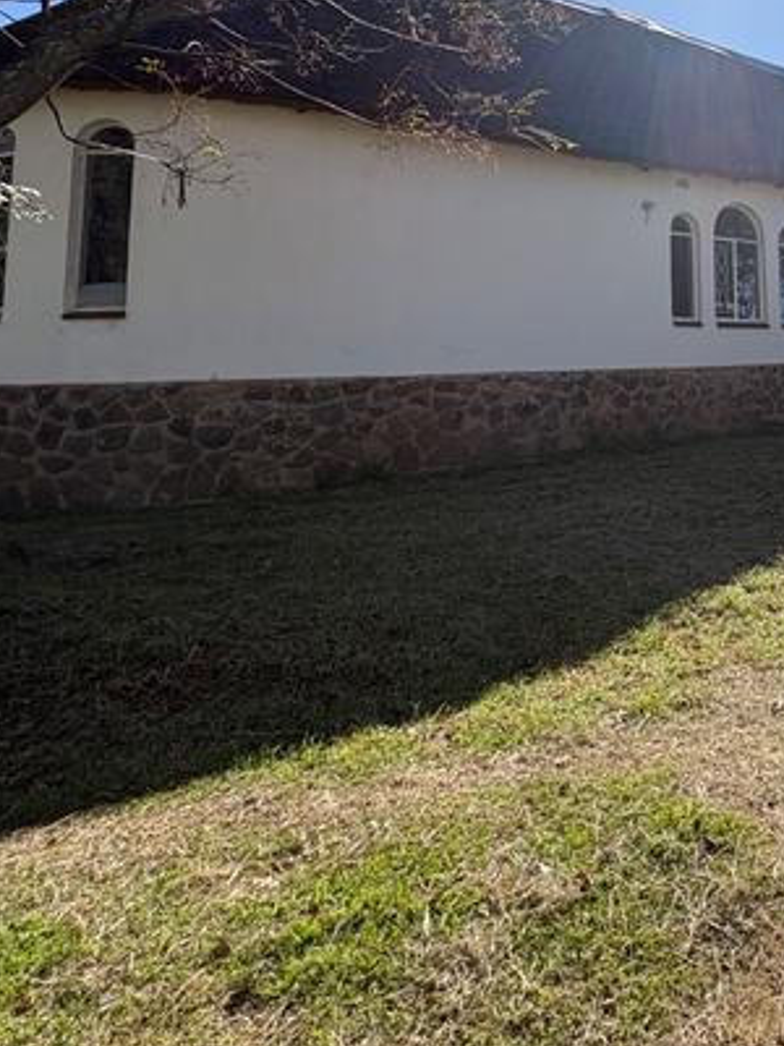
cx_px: 732
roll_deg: +2.2
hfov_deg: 44.4
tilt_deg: +8.4
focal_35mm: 28
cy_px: 272
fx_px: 846
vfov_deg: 60.3
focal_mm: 2.22
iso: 64
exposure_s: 1/1063
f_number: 2.2
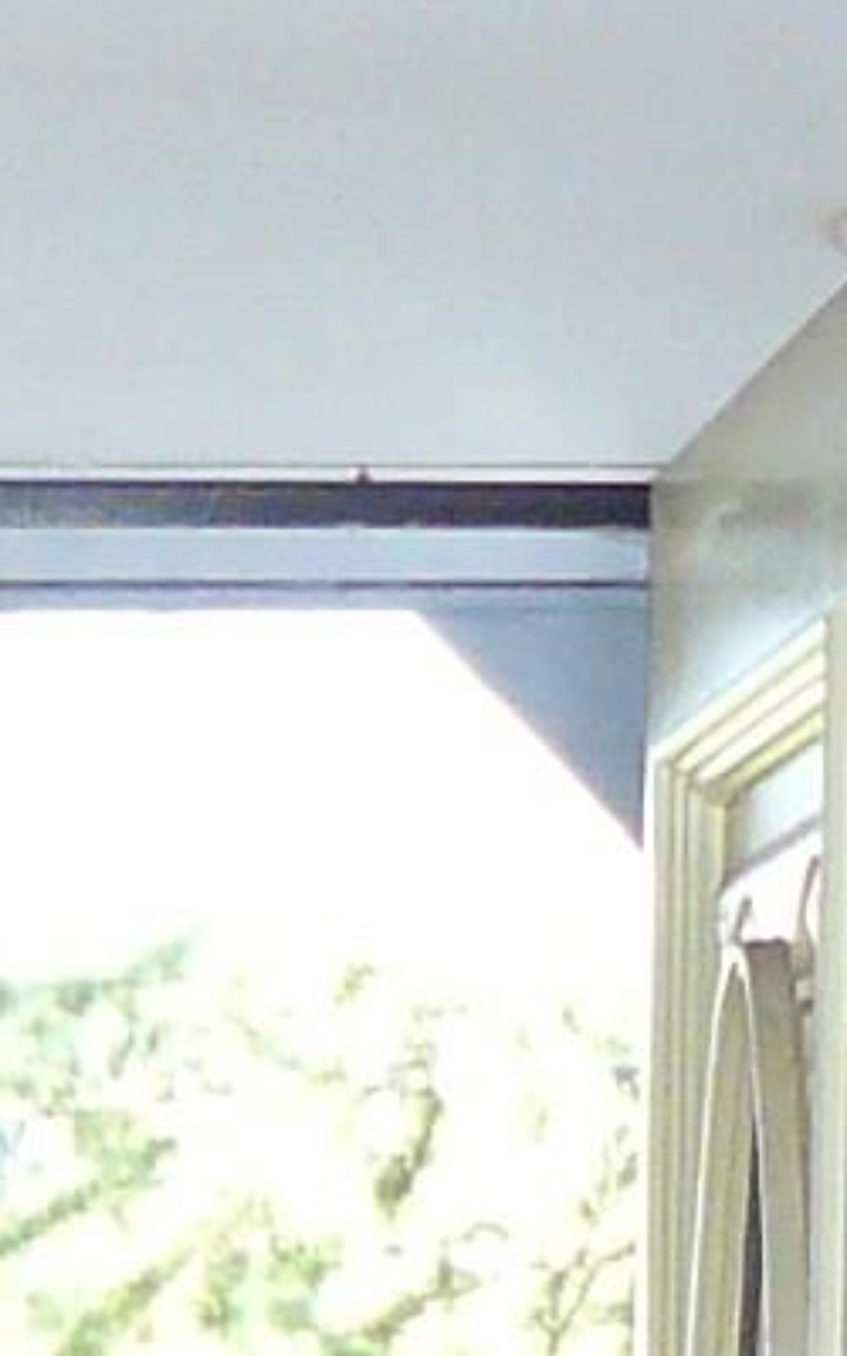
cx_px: -1416
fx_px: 10822
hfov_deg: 4.4
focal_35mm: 293
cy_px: 3675
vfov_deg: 6.7
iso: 200
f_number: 2.8
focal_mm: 6
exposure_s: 1/50
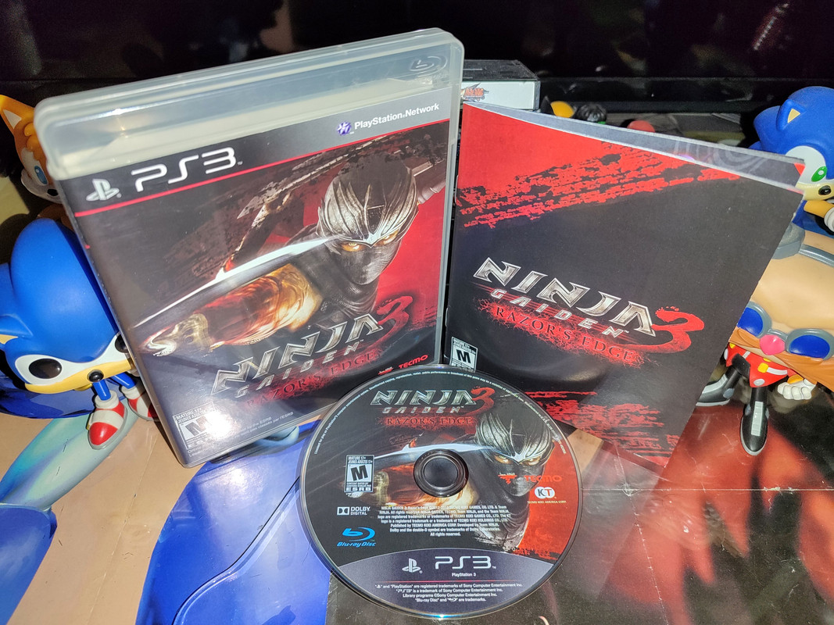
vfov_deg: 54.9
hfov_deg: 69.4
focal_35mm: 25
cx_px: 417
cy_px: 312
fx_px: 602
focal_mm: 5.95
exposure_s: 1/33
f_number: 1.89
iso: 302
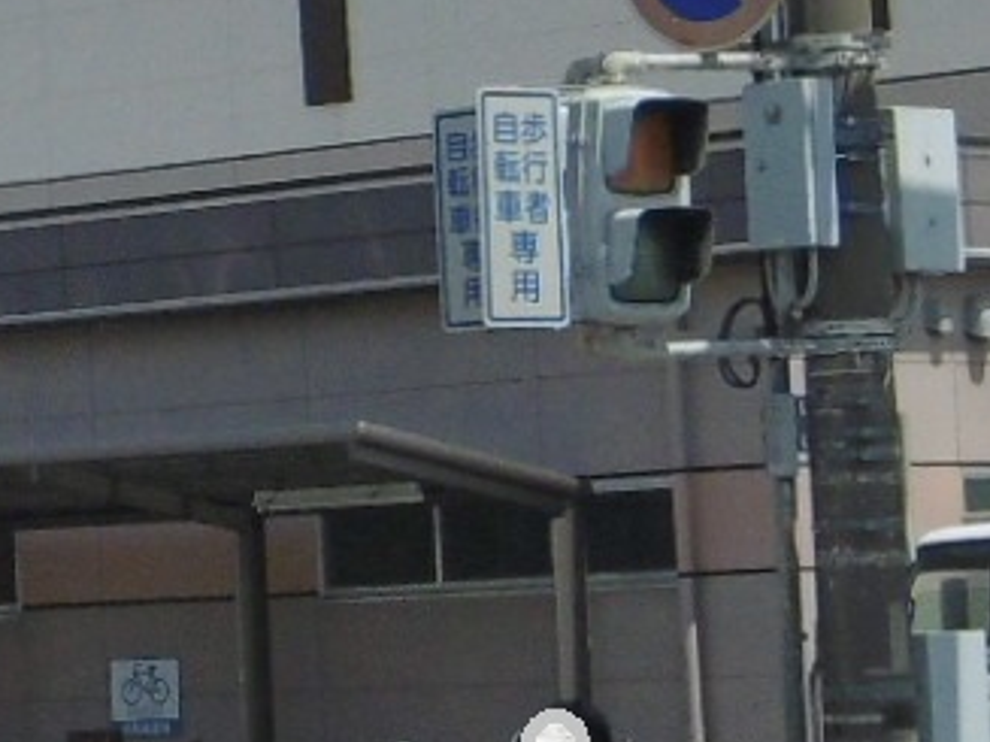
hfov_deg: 8.1
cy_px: -363
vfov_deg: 6.2
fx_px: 6804
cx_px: -524
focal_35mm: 238
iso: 100
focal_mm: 6.8
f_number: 9.3
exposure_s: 1/320
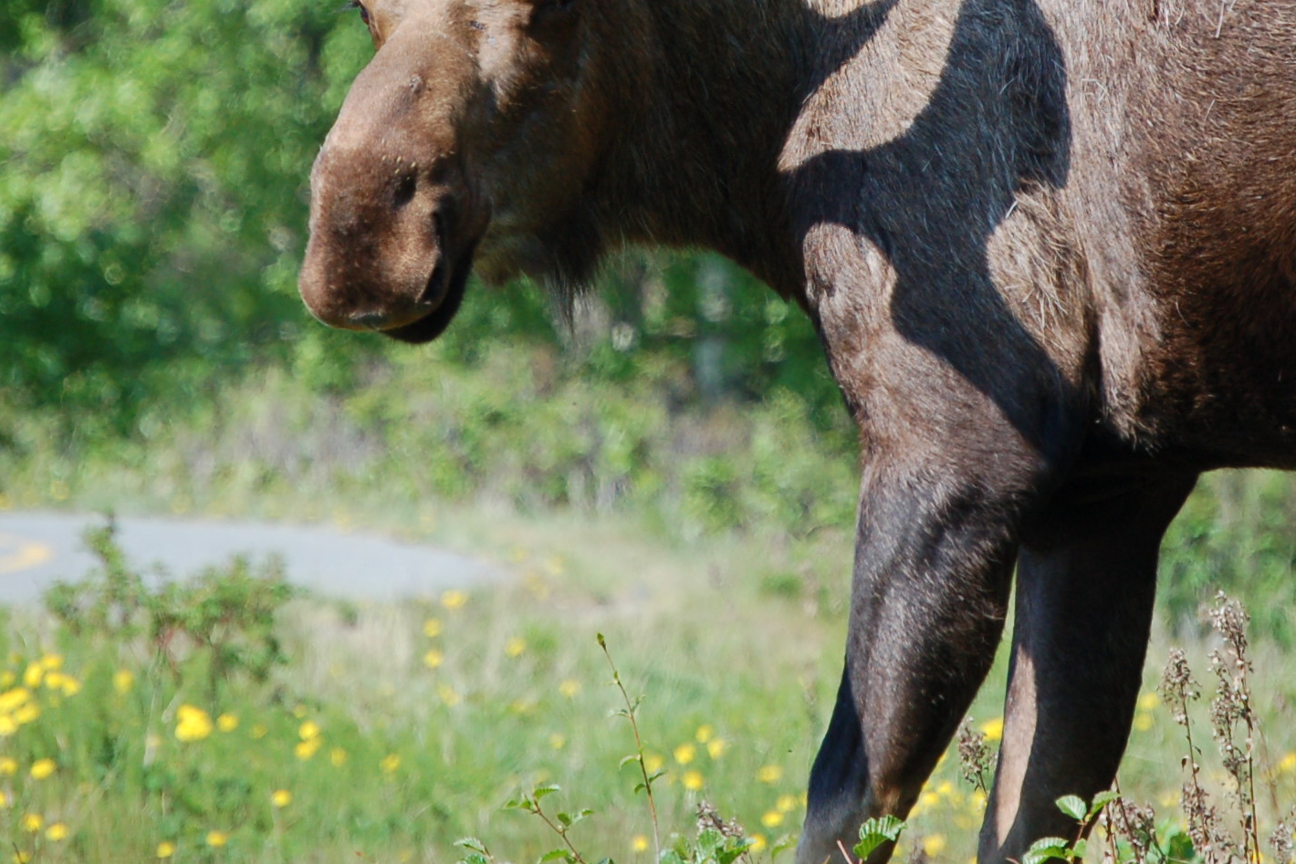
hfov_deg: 3.2
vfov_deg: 2.2
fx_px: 22861
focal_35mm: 635
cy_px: 14
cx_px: 706
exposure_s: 1/640
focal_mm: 200
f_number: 5.6
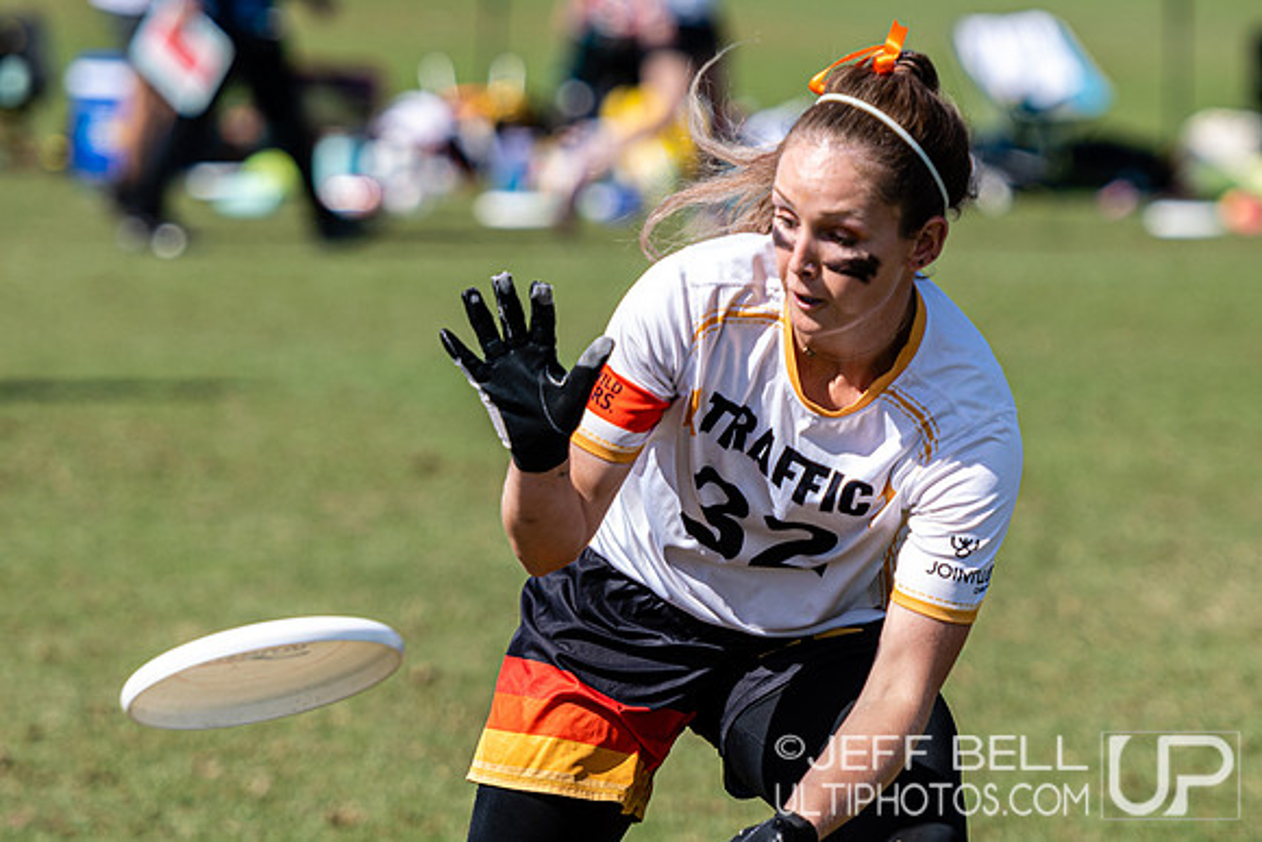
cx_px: 769
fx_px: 10890
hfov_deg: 6.6
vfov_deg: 4.4
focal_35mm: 311
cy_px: 329
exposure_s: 1/1250
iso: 100
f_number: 3.2
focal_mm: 170
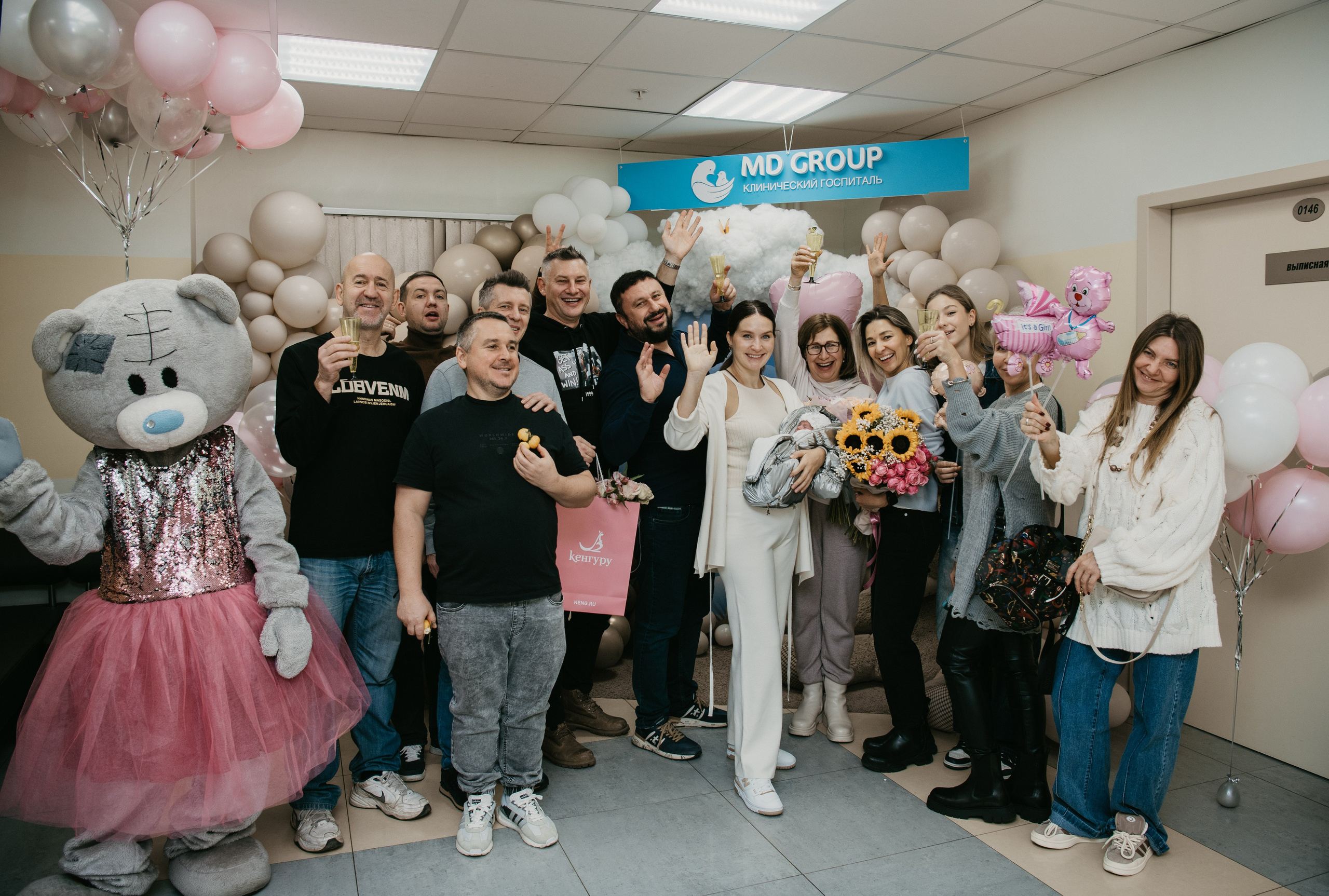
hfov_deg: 69.5
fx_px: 958
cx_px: 665
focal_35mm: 26
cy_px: 417
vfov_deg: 50.1
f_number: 4
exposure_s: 1/160
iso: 125
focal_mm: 24
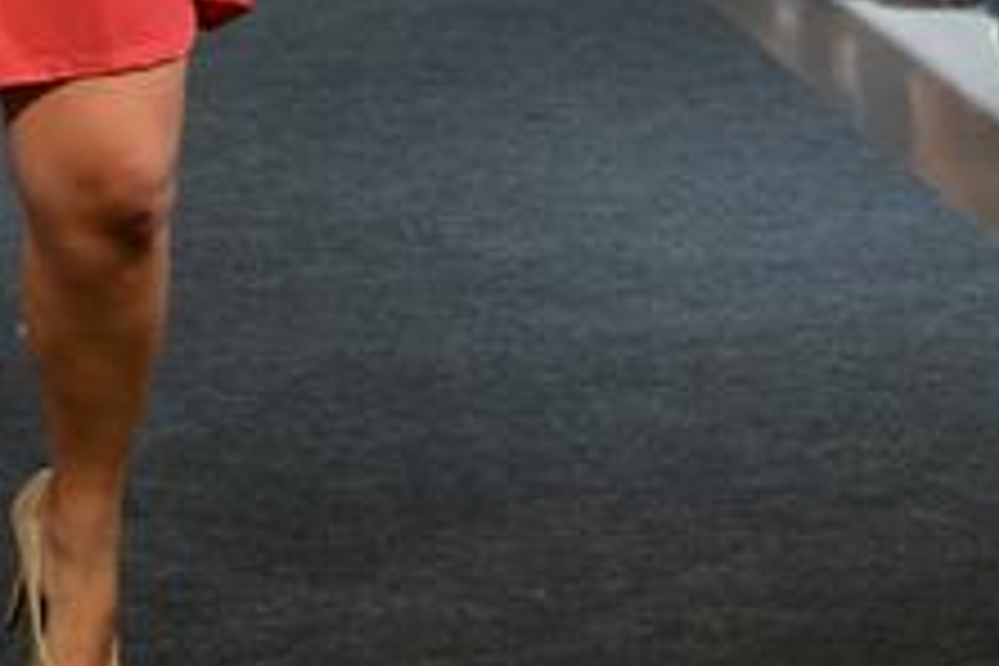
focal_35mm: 194
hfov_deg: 10.5
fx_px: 5383
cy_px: -220
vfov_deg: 7.0
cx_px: -104
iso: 800
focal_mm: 56
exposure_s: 1/160
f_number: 4.5
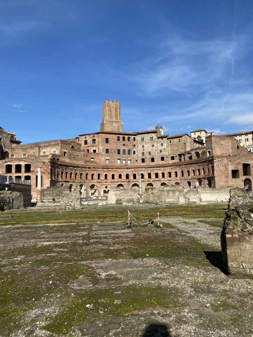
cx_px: 126
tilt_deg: +7.3
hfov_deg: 53.1
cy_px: 168
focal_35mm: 26
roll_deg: +1.4
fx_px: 253
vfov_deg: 67.3
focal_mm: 4.25
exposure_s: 1/3300
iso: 32
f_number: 1.8
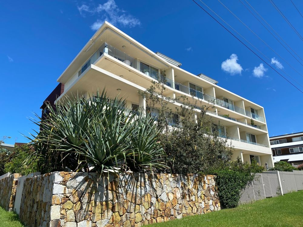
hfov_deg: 67.3
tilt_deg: +18.5
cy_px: 114
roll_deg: +1.0
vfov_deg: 53.1
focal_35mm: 26
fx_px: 228
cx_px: 152
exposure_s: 1/2688
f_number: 1.8
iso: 32
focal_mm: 4.25
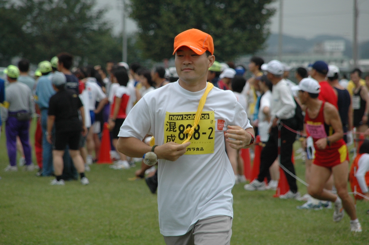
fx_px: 2380
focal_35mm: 232
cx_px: 184
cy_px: 122
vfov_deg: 5.9
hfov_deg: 8.9
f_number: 6
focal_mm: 155
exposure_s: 1/640
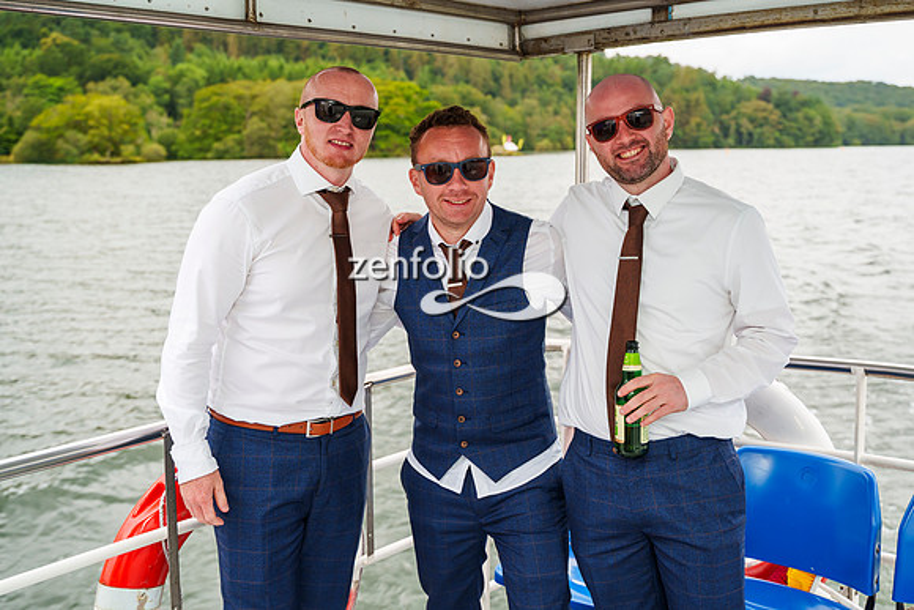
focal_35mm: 41
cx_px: 477
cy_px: 261
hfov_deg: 47.2
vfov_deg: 32.4
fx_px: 1046
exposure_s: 1/160
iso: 400
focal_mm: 36
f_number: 3.5
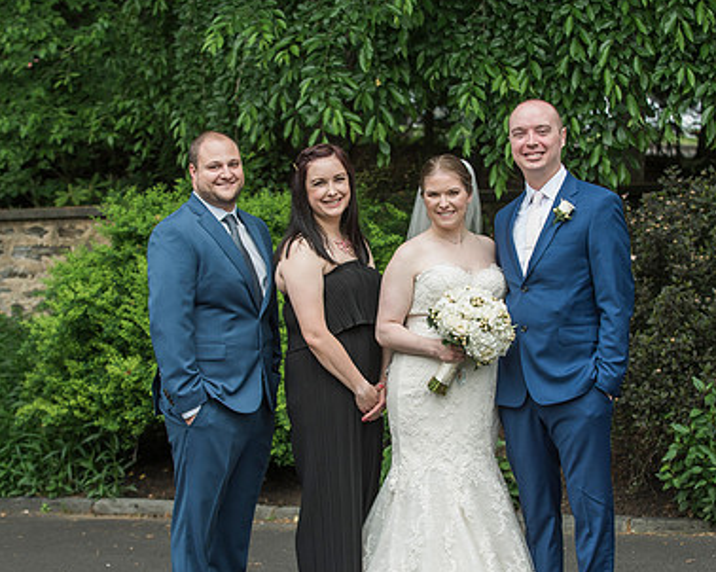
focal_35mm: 106
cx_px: 406
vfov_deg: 14.5
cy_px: 339
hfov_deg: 18.1
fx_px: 2245
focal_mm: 70
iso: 500
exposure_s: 1/500
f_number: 4
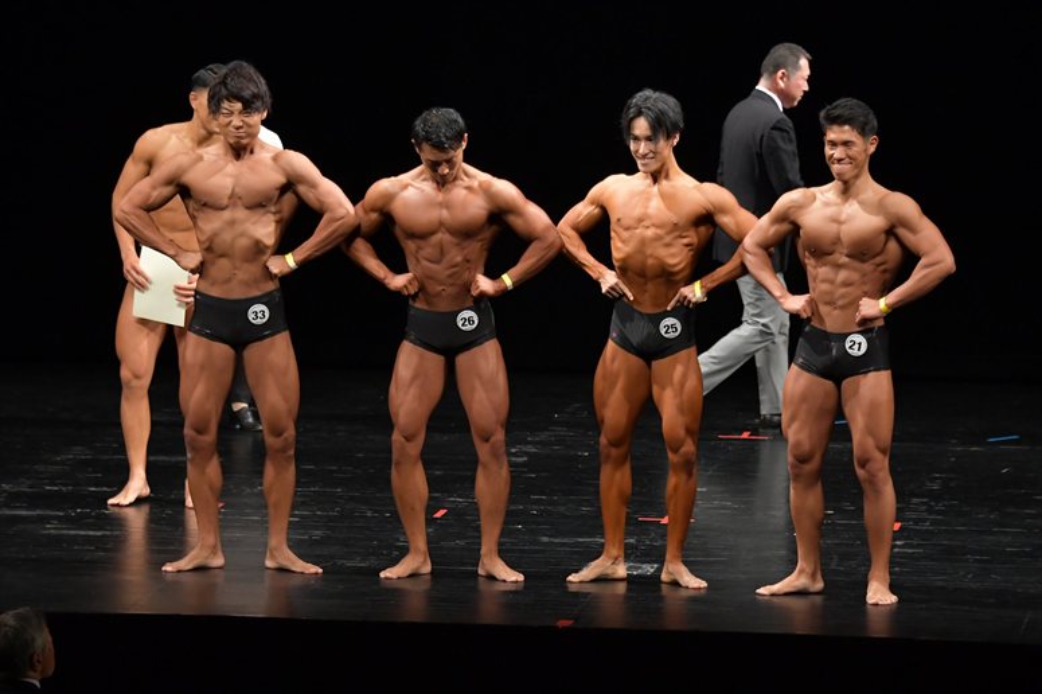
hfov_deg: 10.2
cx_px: 521
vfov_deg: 6.8
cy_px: 347
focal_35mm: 202
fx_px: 5844
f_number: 5.6
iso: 3200
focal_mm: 135
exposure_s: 1/400
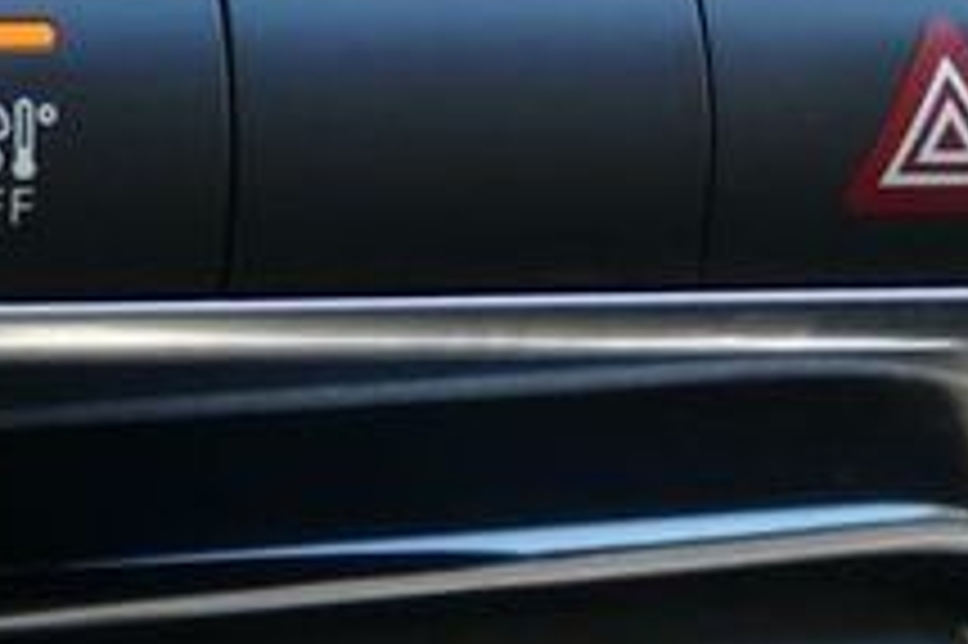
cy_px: -763
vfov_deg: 6.9
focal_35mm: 191
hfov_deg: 10.3
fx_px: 5132
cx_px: -617
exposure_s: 1/80
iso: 320
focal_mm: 15.02
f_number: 3.2
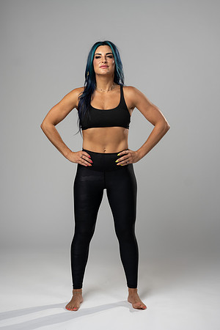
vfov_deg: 23.9
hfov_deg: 16.1
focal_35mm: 85
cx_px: 110
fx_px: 779
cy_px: 165
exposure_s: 1/160
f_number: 3.2
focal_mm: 85
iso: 200
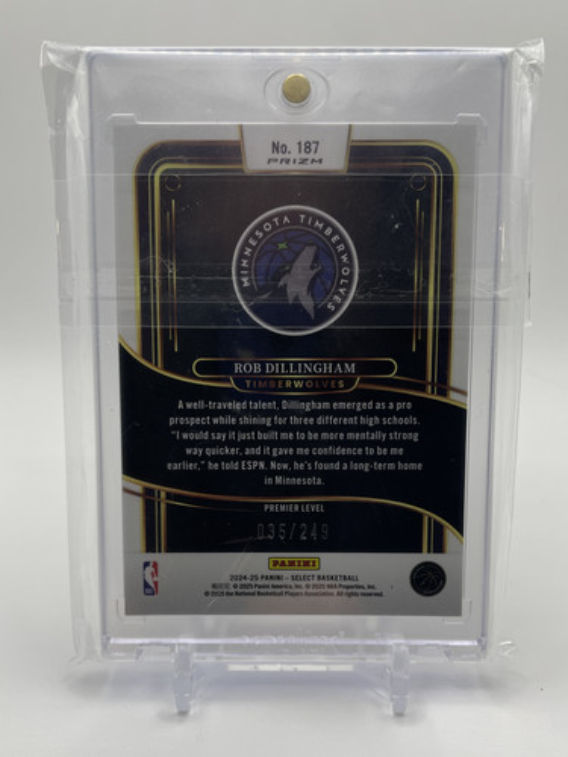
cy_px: 378
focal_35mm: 26
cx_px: 284
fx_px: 569
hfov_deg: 53.1
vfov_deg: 67.3
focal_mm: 4.2
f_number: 1.6
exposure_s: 1/489
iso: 32
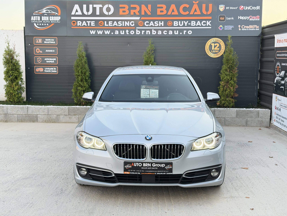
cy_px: 108
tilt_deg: -6.8
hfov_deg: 39.7
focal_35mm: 48
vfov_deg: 30.3
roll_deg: -0.8
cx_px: 144
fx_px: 398
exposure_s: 1/786
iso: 100
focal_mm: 6.76
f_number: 1.78
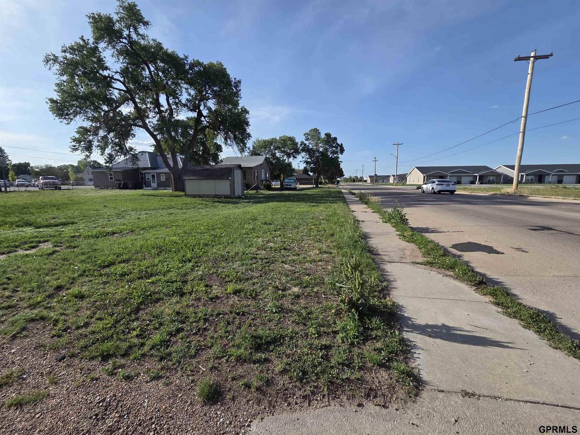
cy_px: 218
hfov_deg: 106.2
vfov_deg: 89.9
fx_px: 218
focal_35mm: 13
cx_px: 290
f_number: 2.2
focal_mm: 2.2
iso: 50
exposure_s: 1/2145
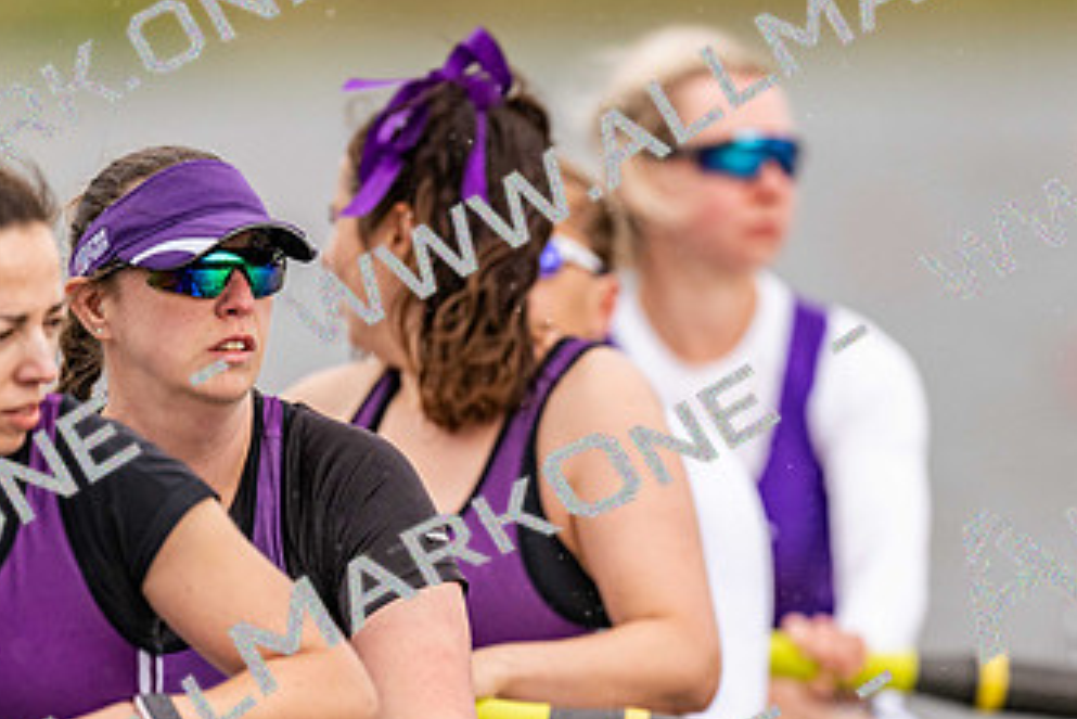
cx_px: 683
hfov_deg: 2.0
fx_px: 31485
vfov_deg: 1.3
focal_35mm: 1052
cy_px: 356
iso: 800
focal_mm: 600
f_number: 4
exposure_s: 1/2500
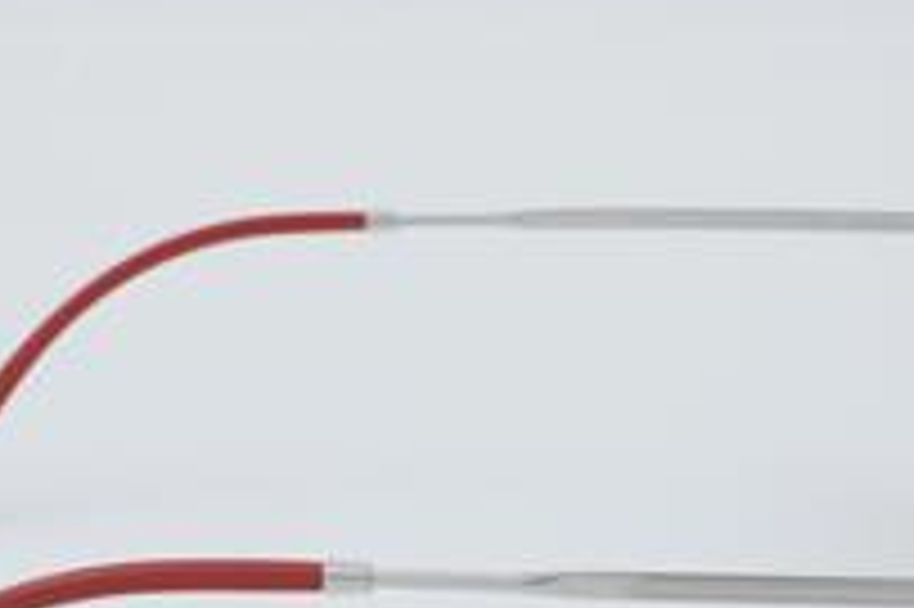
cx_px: 522
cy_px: 536
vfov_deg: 10.2
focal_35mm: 133
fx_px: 3374
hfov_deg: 15.4
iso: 100
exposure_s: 1/4
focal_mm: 45
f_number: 32
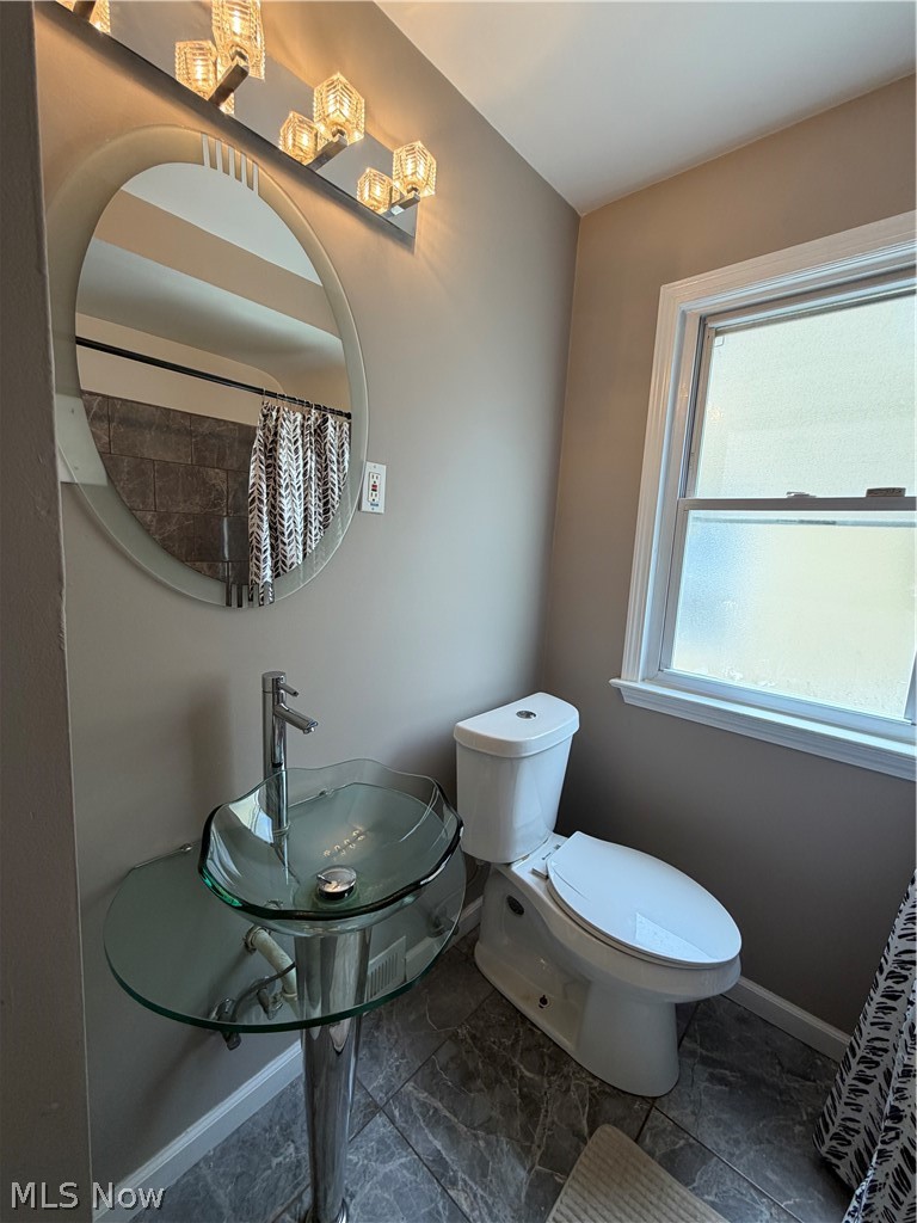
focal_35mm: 14
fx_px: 494
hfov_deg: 85.7
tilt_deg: -7.7
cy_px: 612
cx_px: 458
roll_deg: -2.8
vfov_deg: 102.1
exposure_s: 1/120
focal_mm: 2.22
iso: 100
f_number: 2.2
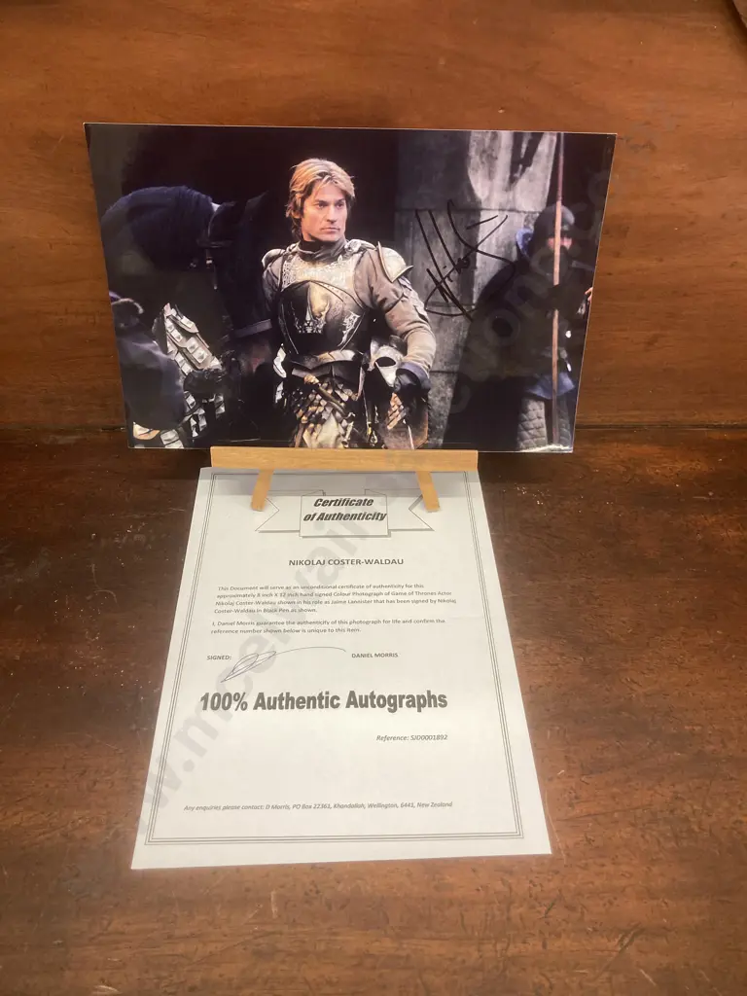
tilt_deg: -42.2
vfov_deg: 63.4
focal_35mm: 28
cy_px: 498
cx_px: 374
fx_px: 806
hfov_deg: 49.7
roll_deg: -2.7
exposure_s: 1/50
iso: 125
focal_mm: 3.99
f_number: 1.8
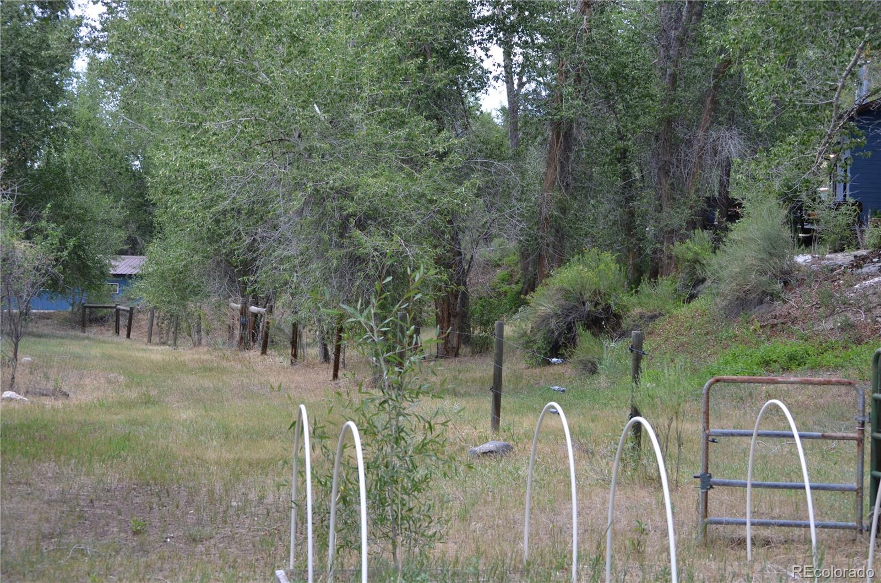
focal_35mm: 82
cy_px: 292
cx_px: 440
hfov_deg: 24.7
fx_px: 2014
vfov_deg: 16.5
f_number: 5.6
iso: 250
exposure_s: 1/125
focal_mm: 55
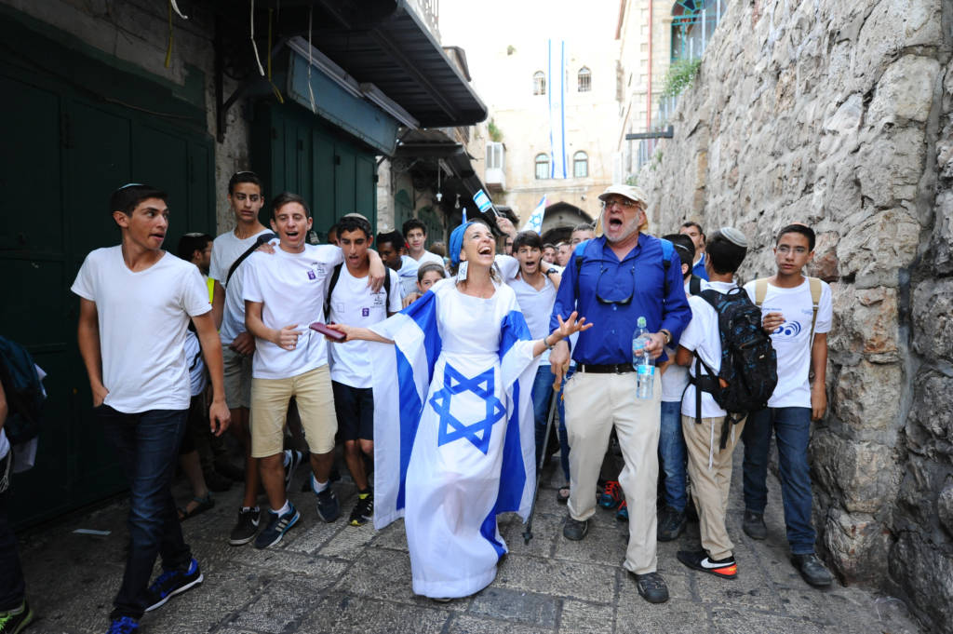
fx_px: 582
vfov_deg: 57.1
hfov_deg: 78.6
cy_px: 317
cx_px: 476
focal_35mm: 22
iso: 2000
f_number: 2.8
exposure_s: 1/160
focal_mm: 22
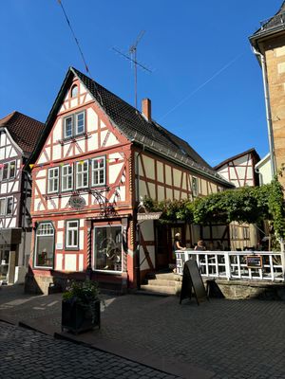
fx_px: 285
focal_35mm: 26
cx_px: 142
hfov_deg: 53.1
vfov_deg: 67.3
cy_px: 190
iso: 50
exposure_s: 1/2513
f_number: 1.6
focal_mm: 5.96
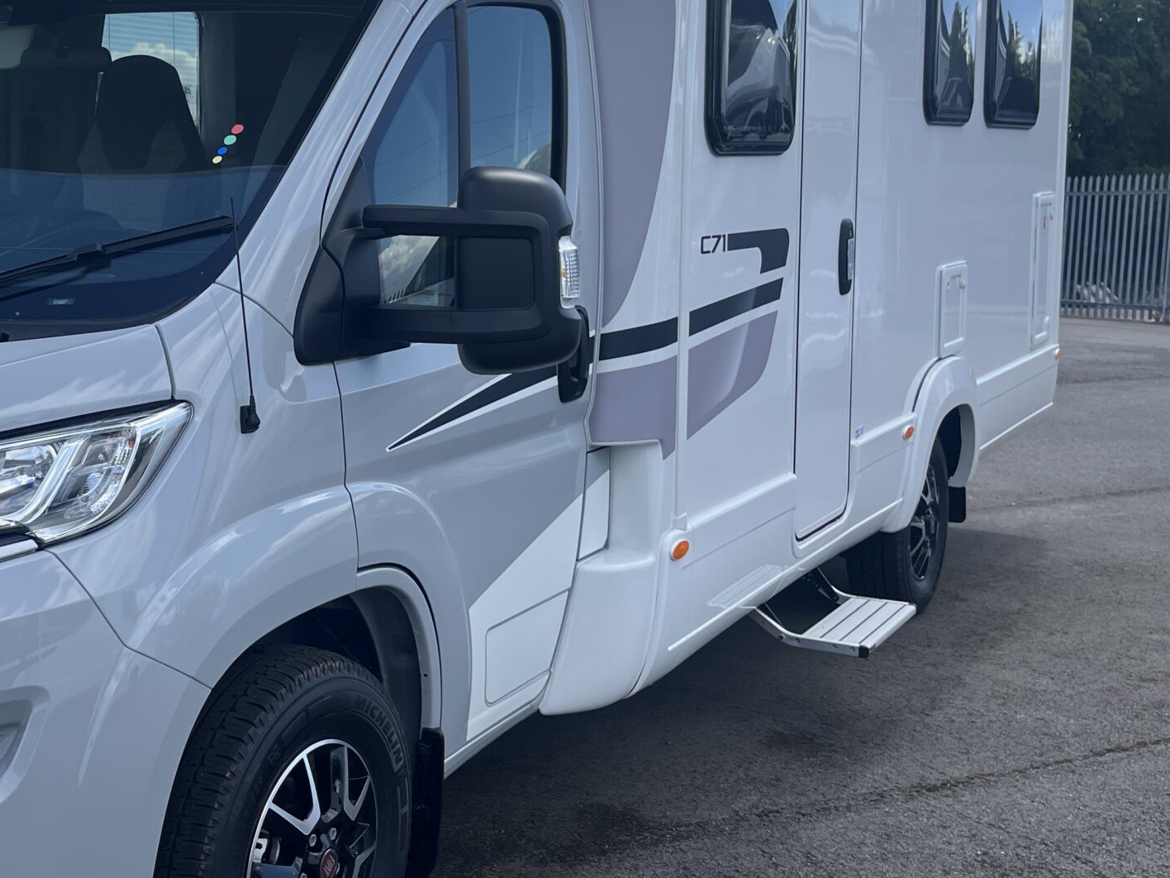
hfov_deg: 38.9
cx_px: 240
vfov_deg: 30.7
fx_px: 1589
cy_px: 318
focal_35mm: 47
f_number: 1.6
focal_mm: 5.1
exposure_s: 1/2309
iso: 50
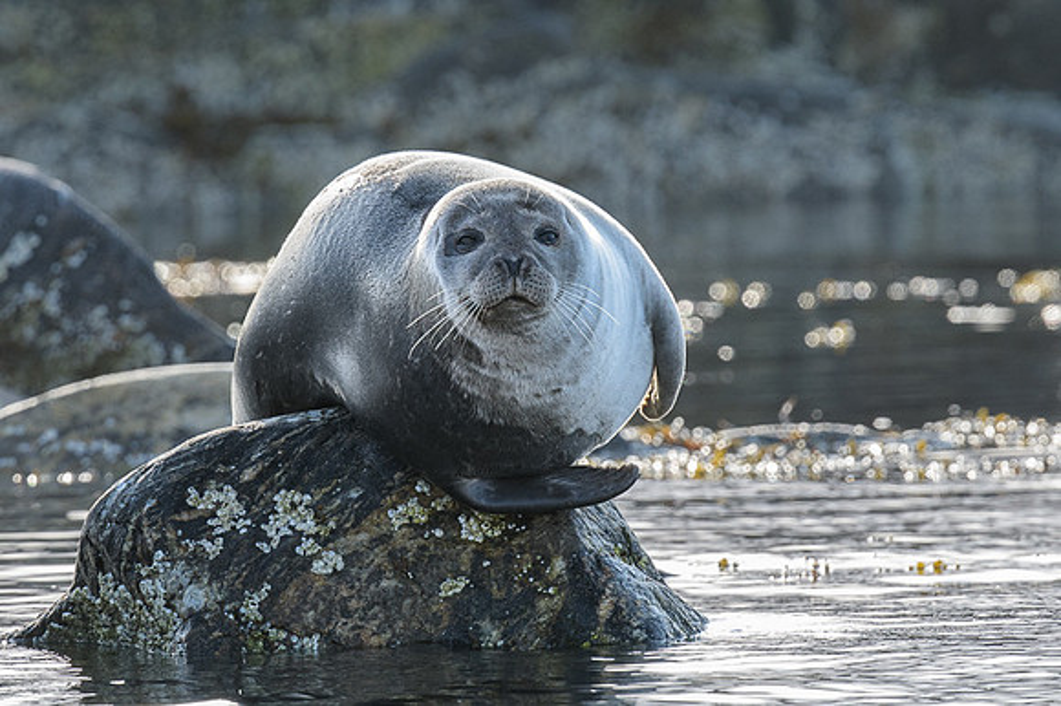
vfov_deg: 1.7
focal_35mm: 824
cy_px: 59
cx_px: 387
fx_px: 24276
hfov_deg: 2.5
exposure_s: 1/640
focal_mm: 450
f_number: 8
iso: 800
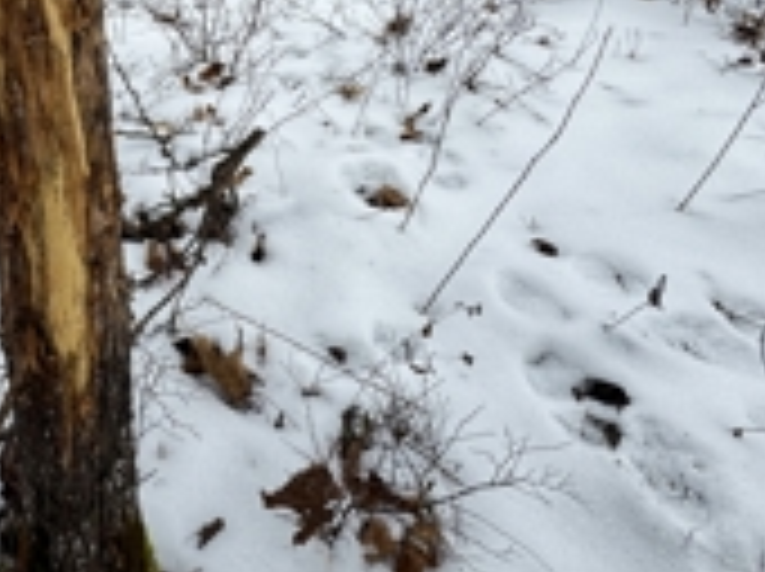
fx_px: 728
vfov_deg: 38.3
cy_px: 5
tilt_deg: -17.8
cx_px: 90
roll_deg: +3.5
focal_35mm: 33
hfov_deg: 49.9
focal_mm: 2.22
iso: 40
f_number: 2.2
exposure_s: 1/138
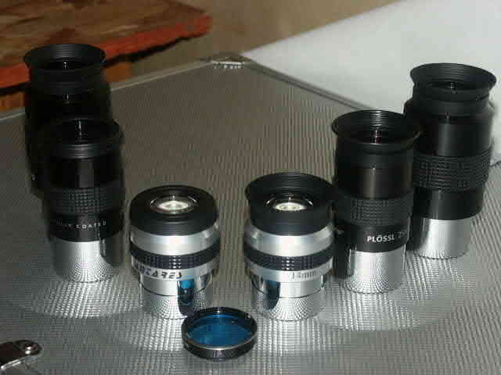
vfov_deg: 18.4
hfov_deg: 24.4
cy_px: 188
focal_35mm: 80
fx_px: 1158
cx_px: 250
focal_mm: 19.96
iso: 200
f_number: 4.5
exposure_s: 1/60
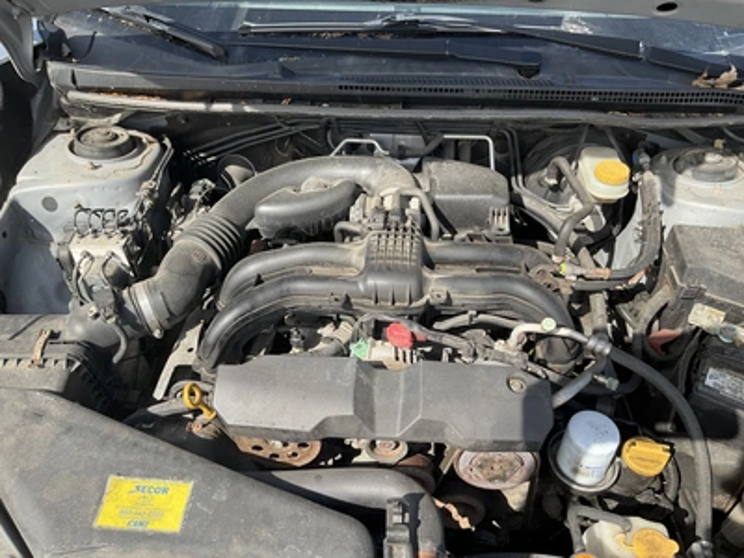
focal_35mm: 29
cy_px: 279
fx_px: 623
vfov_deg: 48.2
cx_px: 372
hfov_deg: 61.7
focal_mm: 3
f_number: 1.8
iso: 25
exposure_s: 1/635
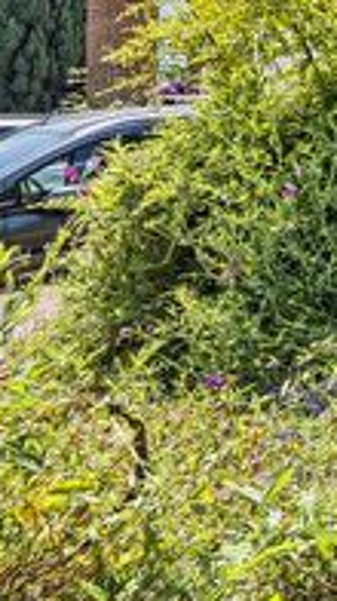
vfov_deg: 40.0
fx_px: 716
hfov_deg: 12.7
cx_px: 934
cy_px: 2
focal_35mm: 45
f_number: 9
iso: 320
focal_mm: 12
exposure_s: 1/640
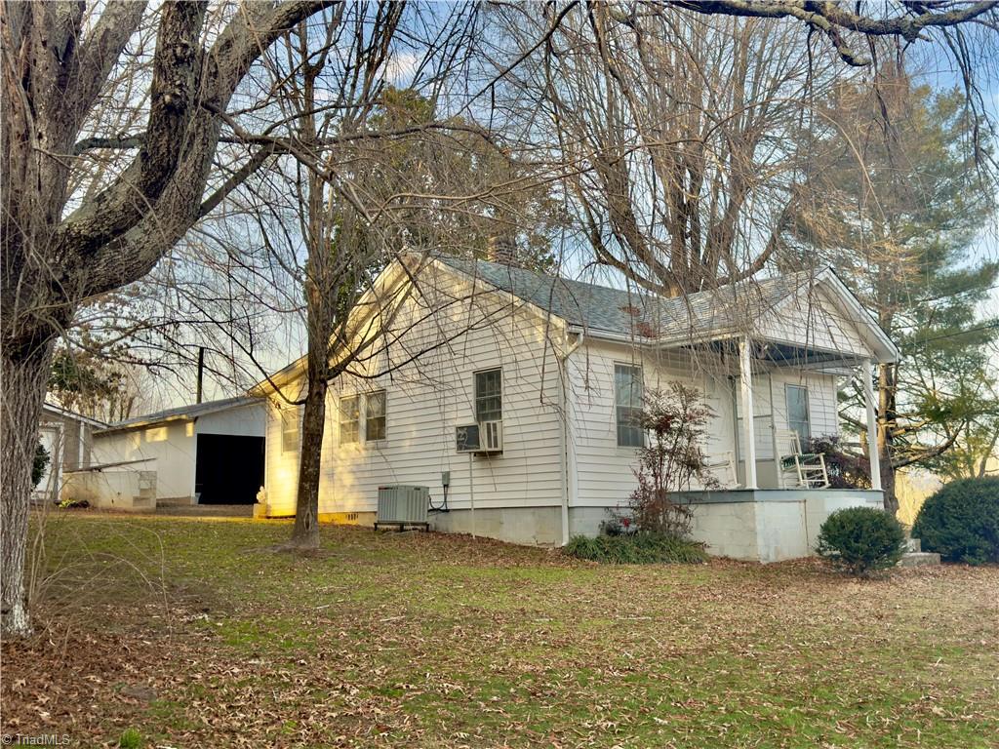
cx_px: 500
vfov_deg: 40.7
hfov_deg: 52.6
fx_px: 1010
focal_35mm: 35
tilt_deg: +8.3
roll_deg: +0.7
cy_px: 374
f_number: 1.78
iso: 100
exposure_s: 1/707
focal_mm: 6.86
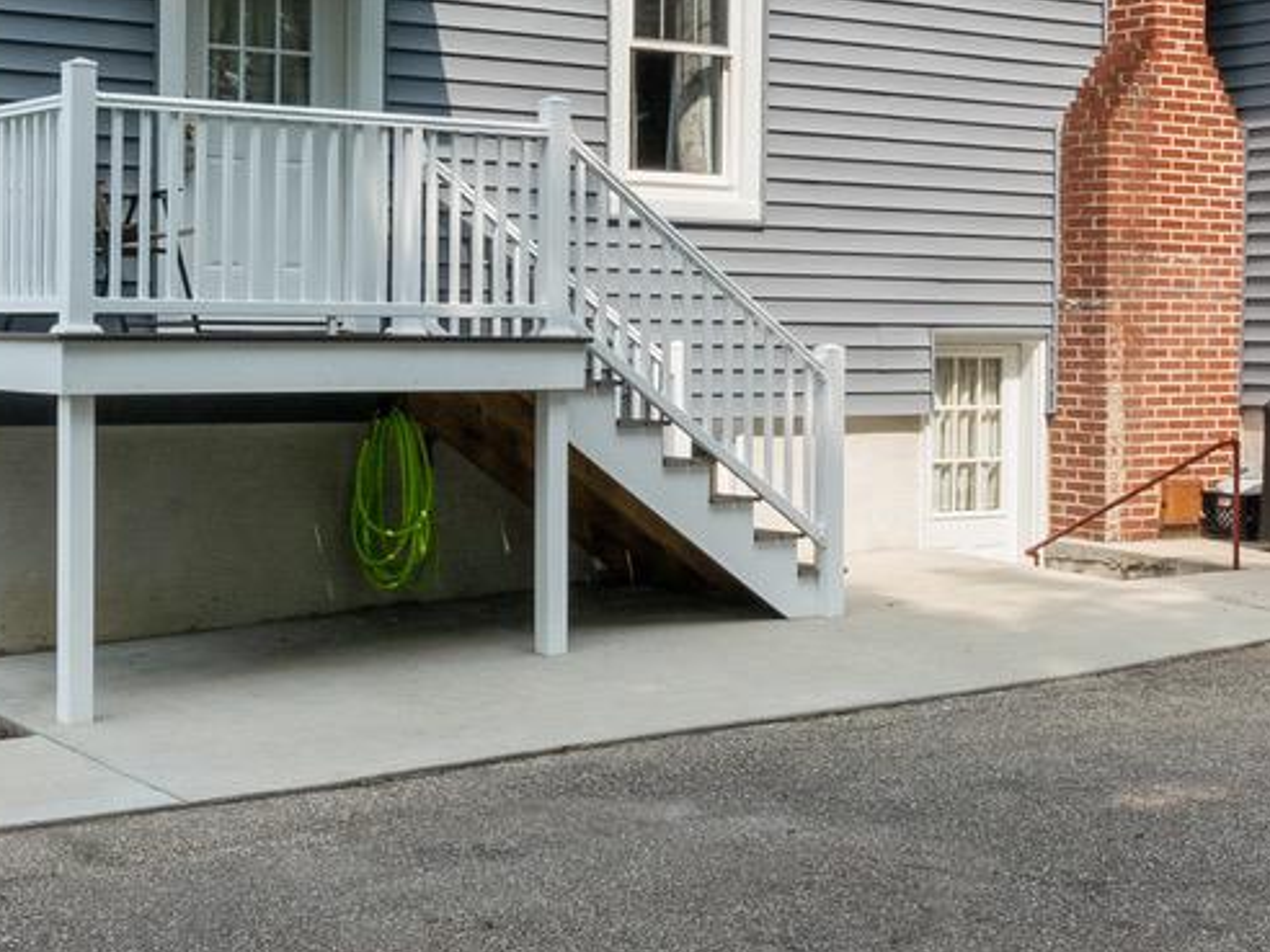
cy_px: 372
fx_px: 2201
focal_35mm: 60
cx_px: 542
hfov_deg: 32.1
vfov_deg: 24.4
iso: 400
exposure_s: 1/160
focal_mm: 10
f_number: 13
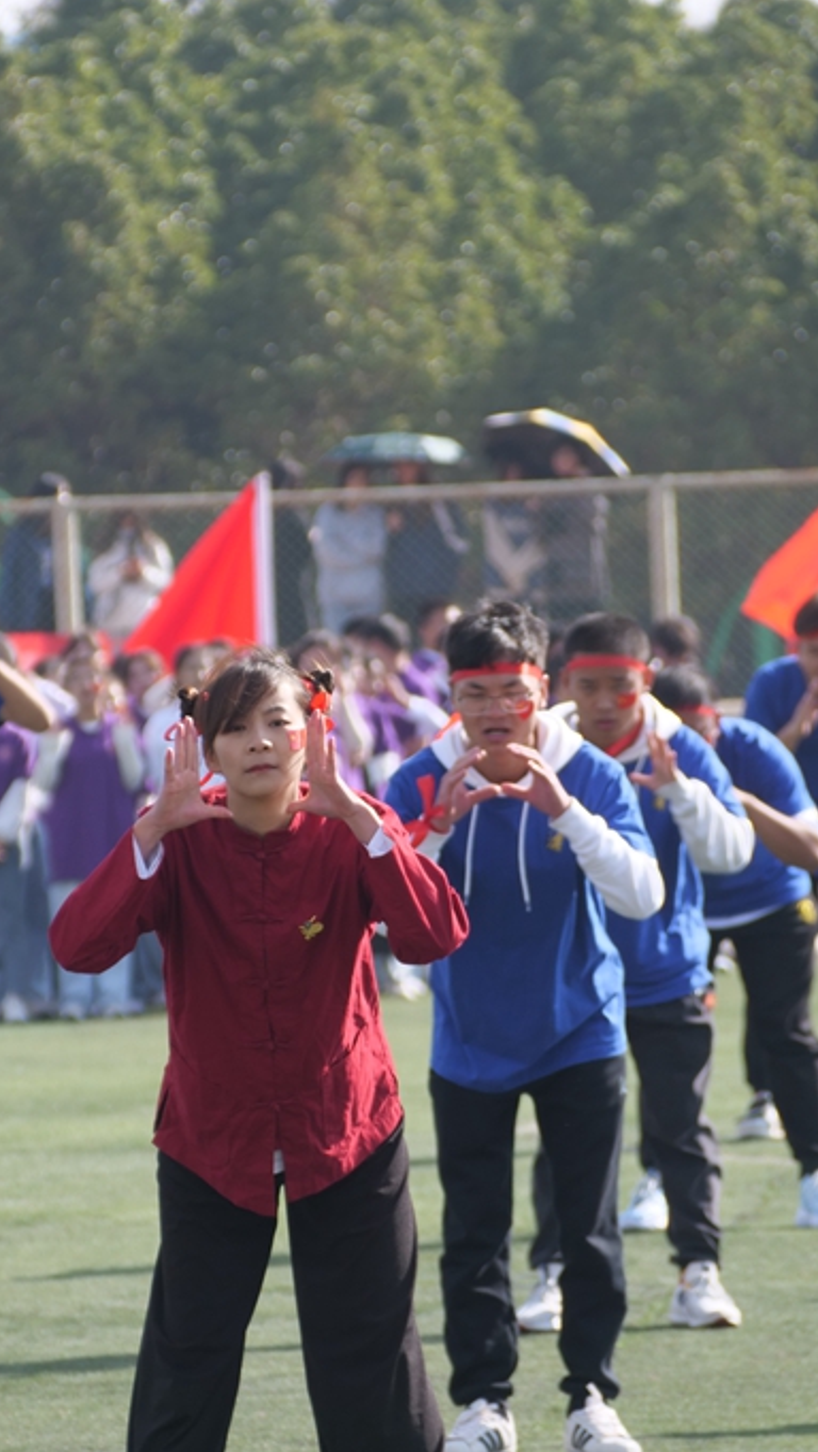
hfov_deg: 2.8
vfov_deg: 5.0
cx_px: 297
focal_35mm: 431
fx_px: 16607
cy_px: 730
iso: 200
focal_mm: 150
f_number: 5.6
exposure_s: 1/400
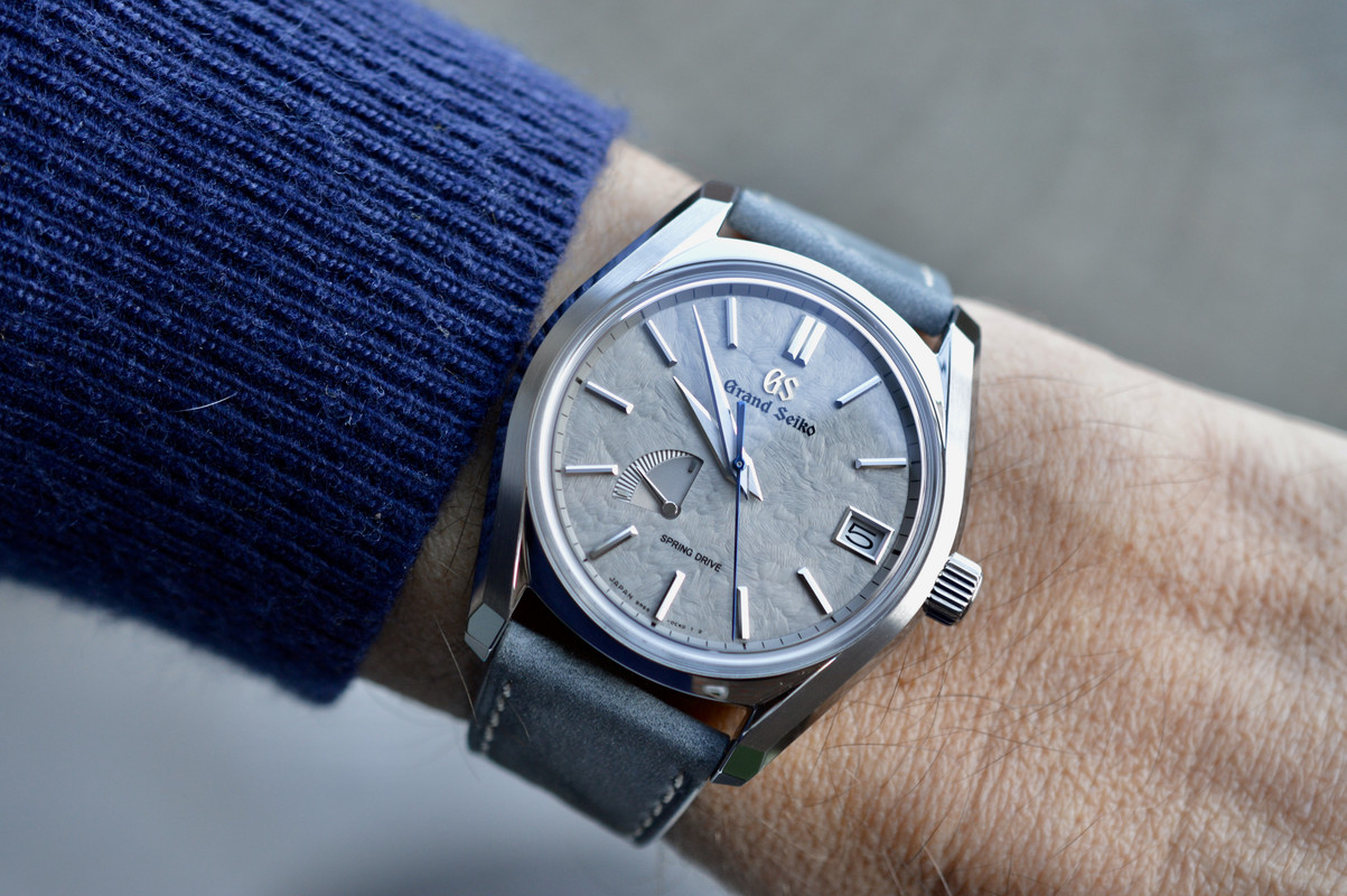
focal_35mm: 60
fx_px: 2243
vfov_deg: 22.6
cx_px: 674
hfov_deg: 33.4
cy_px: 448
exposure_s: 1/100
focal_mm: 40
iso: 400
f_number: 5
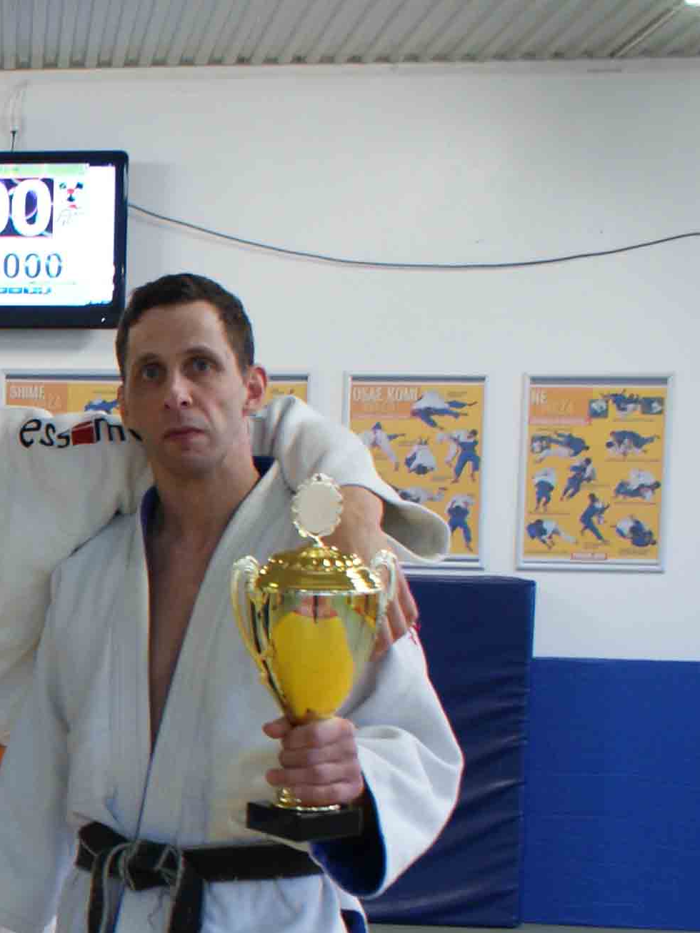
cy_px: 742
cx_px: -516
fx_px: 2076
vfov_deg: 24.9
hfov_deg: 16.4
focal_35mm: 77
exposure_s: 1/25
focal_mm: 18
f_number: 3.5
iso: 400
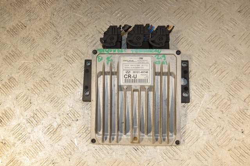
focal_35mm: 36
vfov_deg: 36.8
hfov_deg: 53.2
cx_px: 125
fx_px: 250
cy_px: 83
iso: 800
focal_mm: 24
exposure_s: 1/200
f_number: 7.1
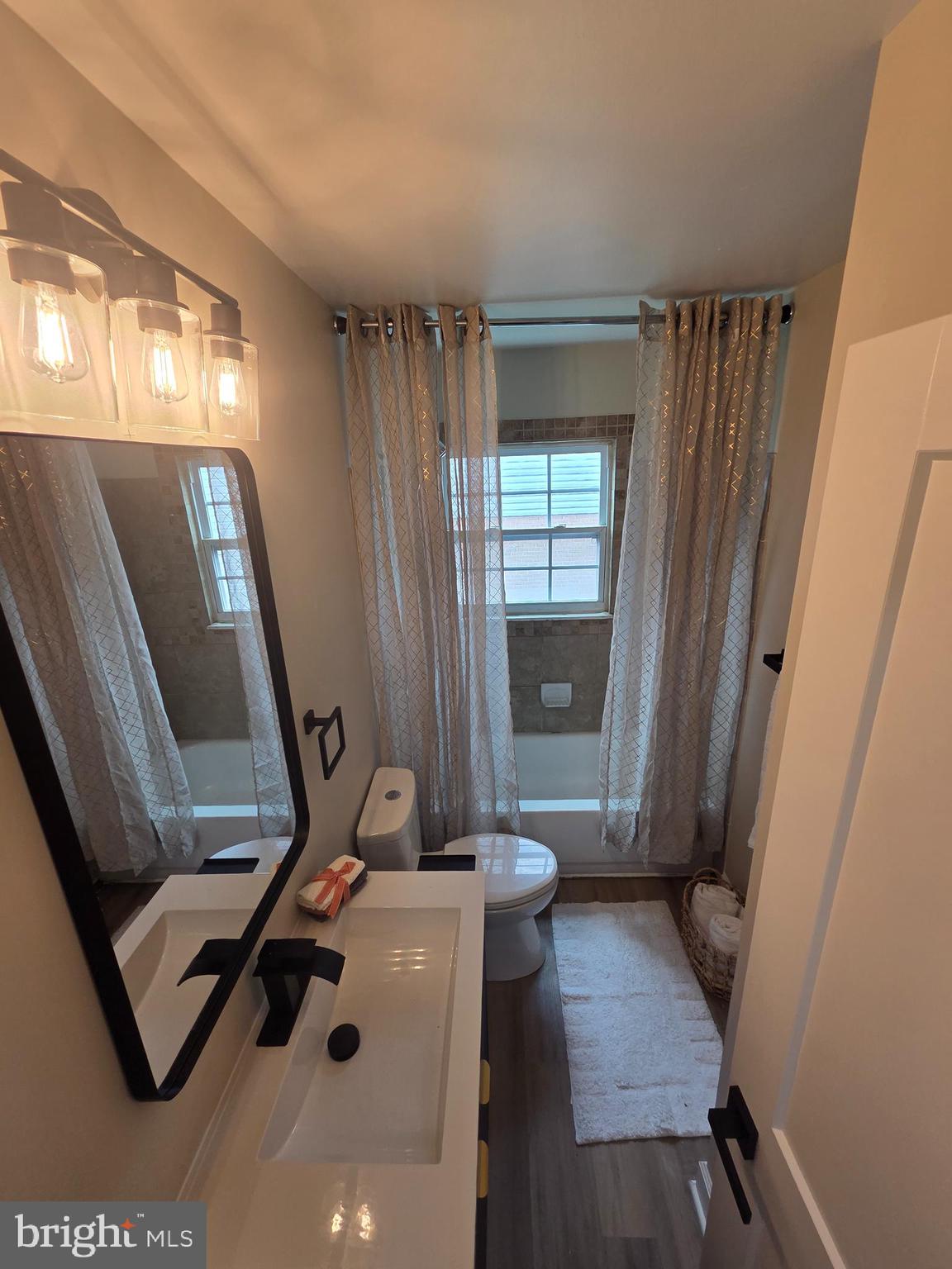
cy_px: 634
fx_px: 477
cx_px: 476
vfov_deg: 106.2
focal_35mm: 13
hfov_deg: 89.9
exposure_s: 1/120
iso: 50
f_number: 2.2
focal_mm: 2.2
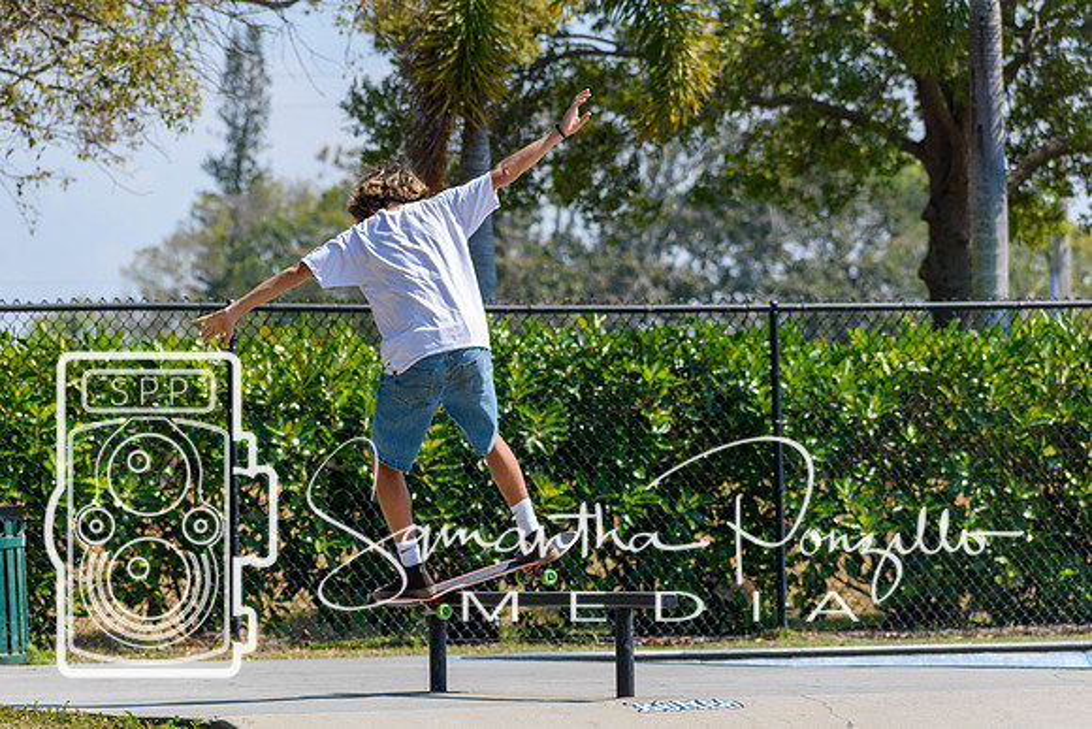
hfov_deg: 9.8
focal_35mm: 210
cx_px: 546
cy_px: 364
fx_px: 6371
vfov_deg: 6.5
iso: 360
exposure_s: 1/2000
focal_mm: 140
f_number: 5.6
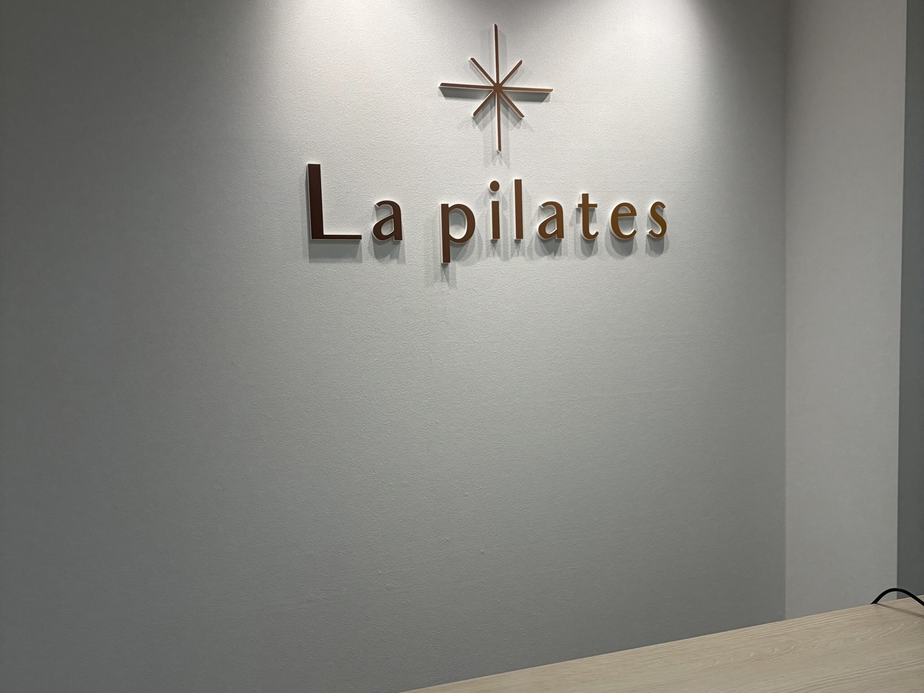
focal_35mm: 26
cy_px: 346
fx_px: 694
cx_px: 462
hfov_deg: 67.3
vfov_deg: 53.1
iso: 32
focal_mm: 5.96
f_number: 1.6
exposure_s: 1/142
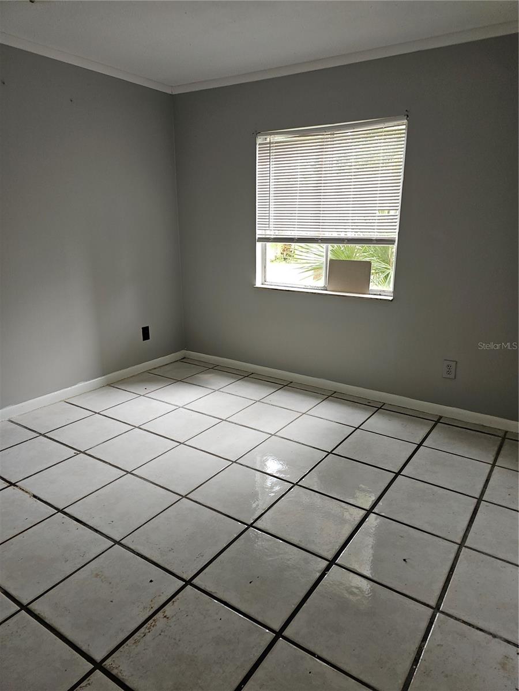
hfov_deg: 58.9
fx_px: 460
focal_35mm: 23
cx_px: 260
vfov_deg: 73.9
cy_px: 346
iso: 40
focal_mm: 6.3
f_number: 1.7
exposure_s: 1/60
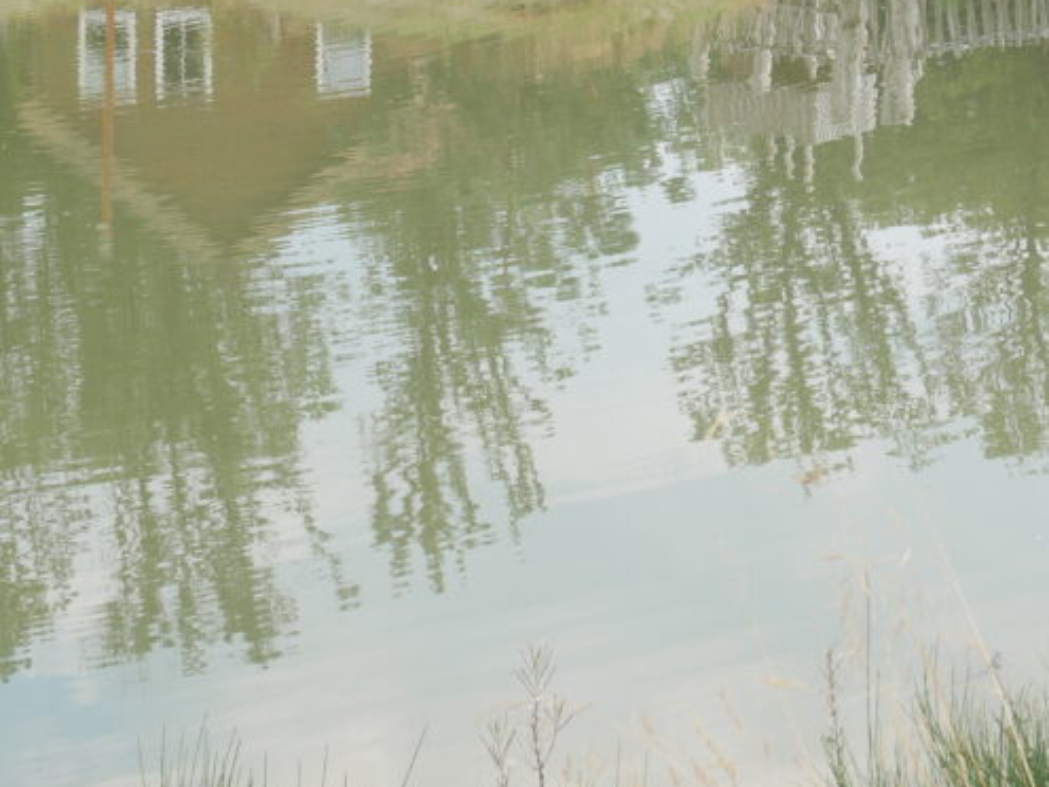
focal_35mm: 95
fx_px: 2879
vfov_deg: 15.3
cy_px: -10
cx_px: 643
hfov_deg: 20.6
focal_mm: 23
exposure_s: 1/160
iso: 200
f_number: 6.3
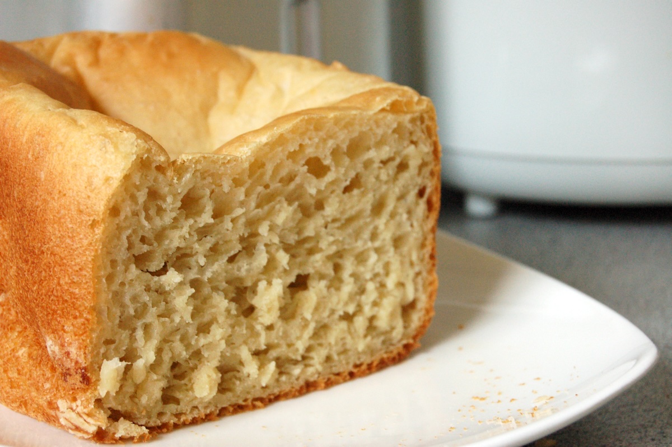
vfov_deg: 16.5
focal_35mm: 82
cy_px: 224
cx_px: 336
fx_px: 1539
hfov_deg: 24.6
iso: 1600
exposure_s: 1/30
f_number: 8
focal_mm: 55
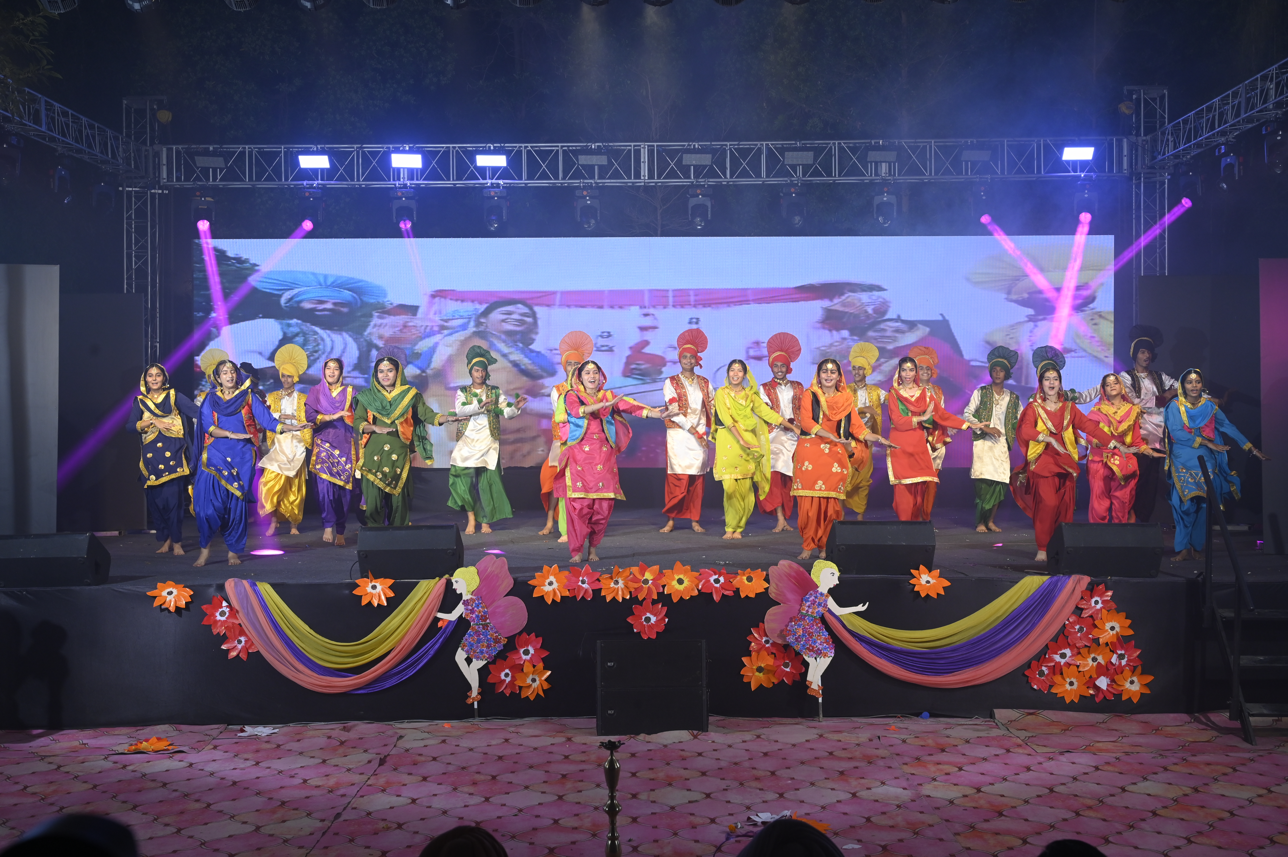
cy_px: 428
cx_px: 644
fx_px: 1466
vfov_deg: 32.6
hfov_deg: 47.4
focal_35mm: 41
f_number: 8
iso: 1000
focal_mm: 41
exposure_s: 1/200
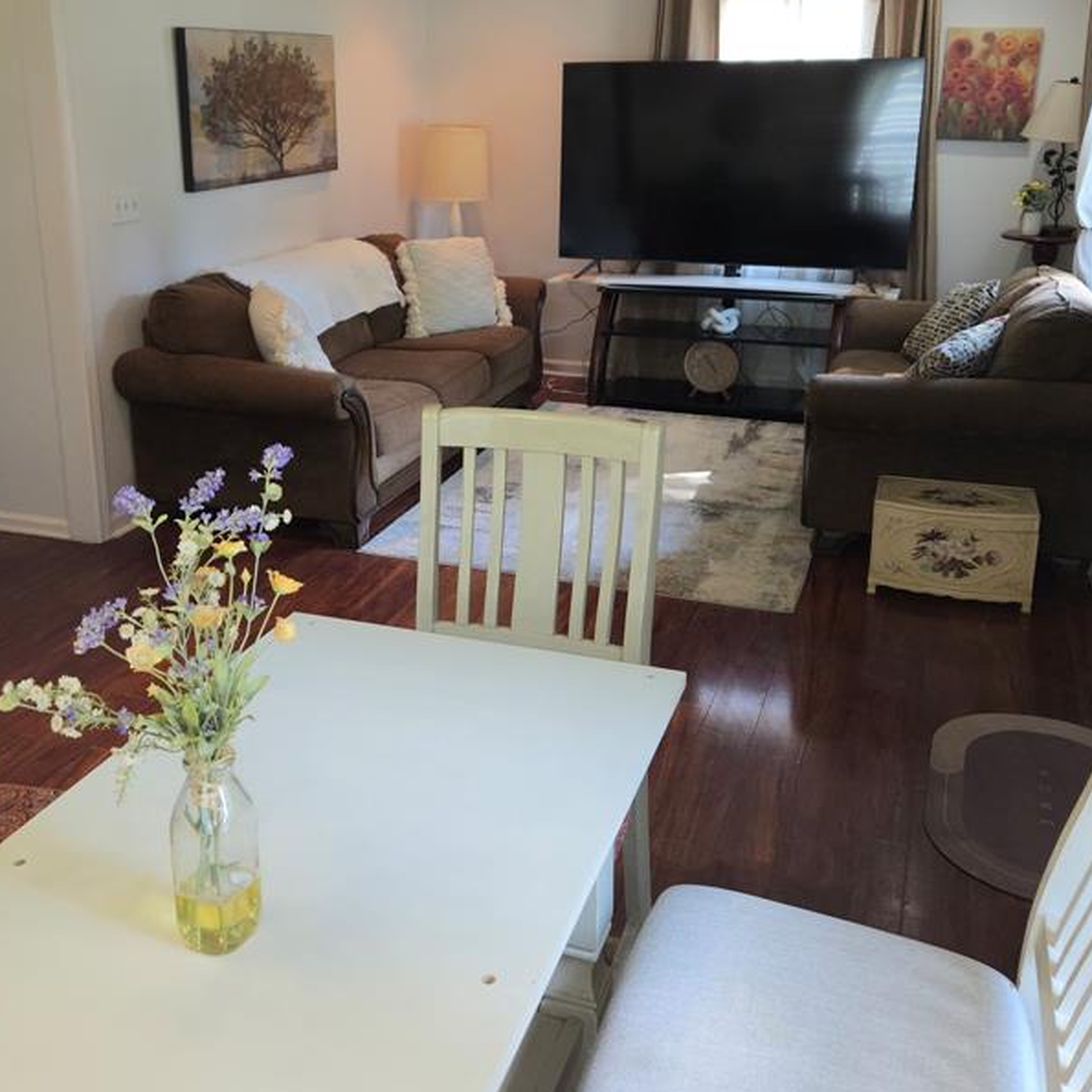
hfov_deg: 47.1
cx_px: 479
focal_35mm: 35
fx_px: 1249
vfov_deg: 46.9
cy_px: 426
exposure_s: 1/60
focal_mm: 5.4
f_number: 1.8
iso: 125
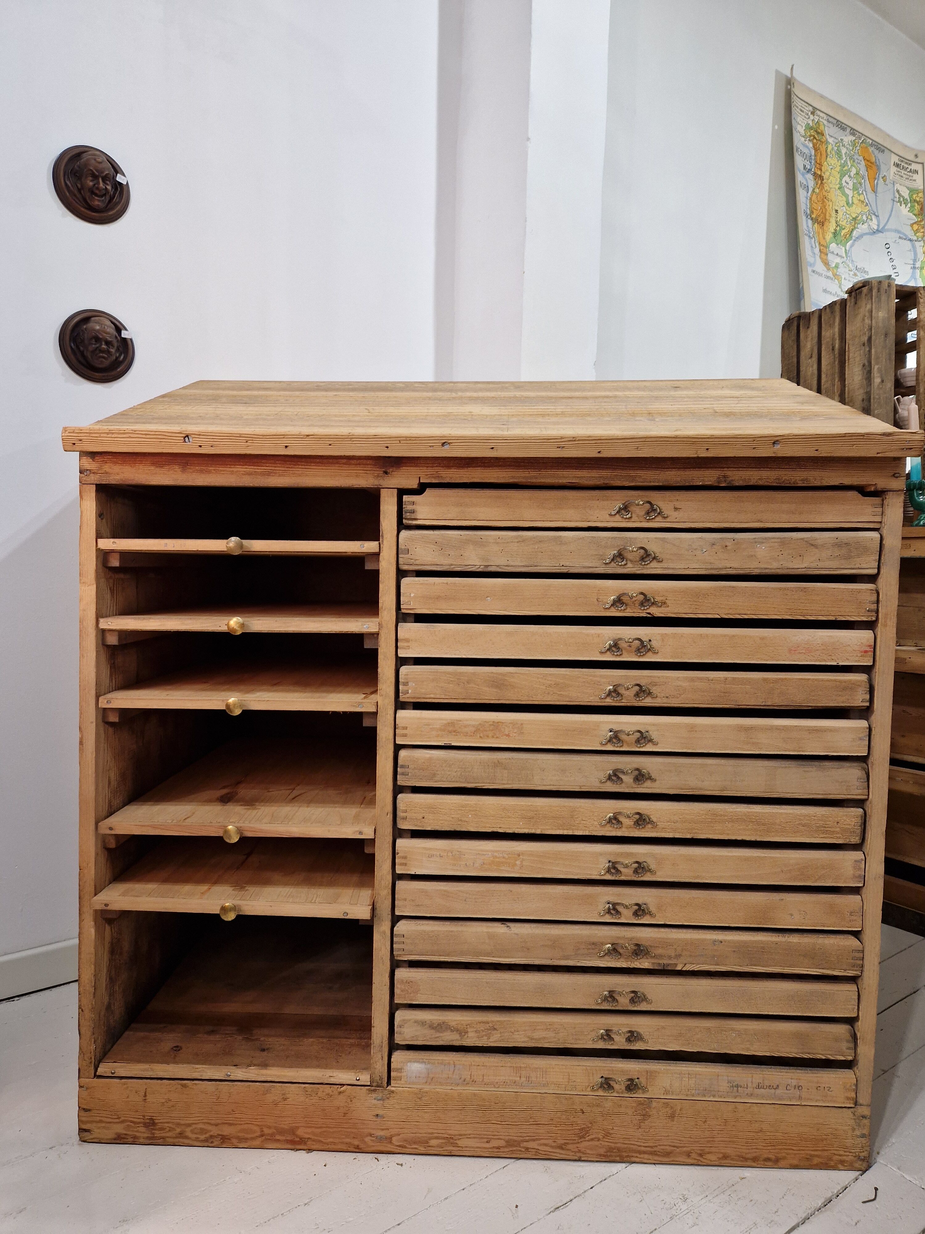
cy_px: 617
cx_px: 462
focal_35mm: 23
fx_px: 819
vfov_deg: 73.9
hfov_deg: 58.9
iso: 250
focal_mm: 5.4
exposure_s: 1/100
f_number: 1.8
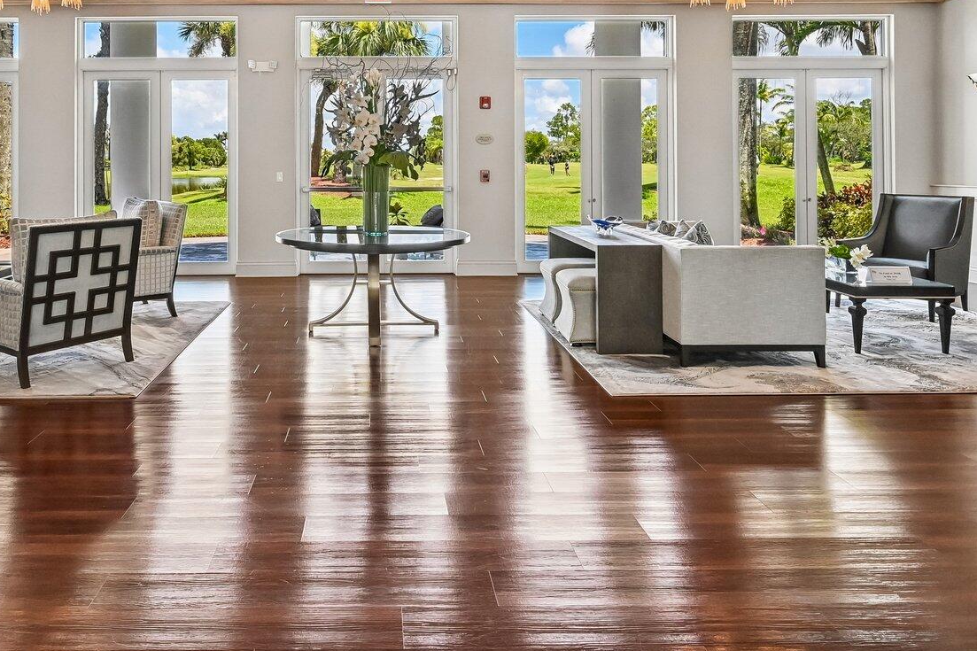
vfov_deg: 47.6
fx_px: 705
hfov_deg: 68.6
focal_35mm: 26
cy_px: 161
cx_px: 385
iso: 2500
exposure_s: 1/1600
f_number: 8
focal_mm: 14
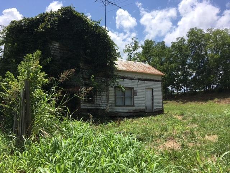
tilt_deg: +4.8
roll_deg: -0.3
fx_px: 193
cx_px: 115
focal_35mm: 29
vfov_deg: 48.2
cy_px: 86
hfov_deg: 61.7
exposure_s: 1/1789
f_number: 2.2
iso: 25
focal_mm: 4.15
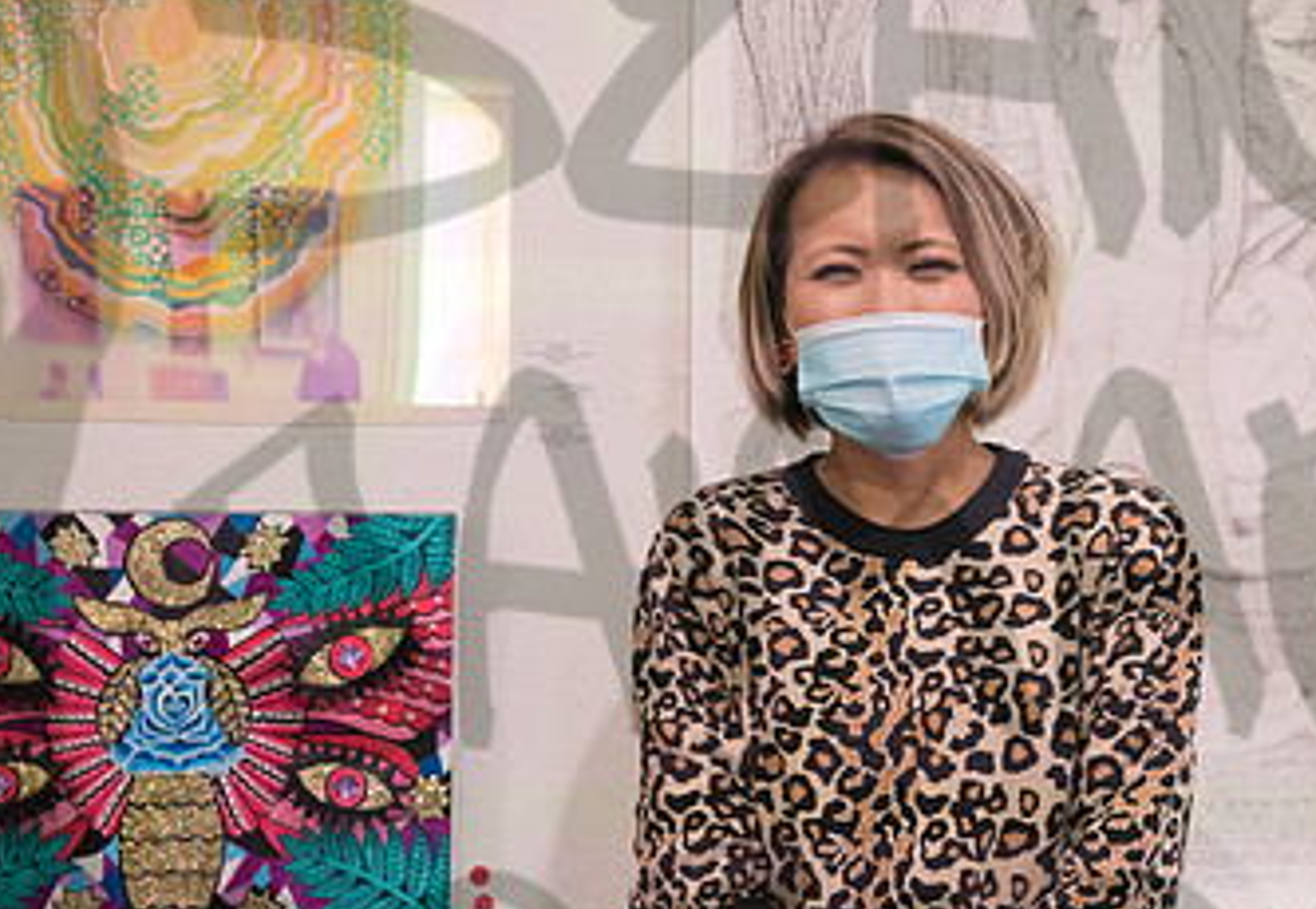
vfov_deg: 21.4
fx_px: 2403
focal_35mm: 65
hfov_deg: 30.6
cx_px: 657
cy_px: 551
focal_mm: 35
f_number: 4
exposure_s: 1/125
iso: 3200
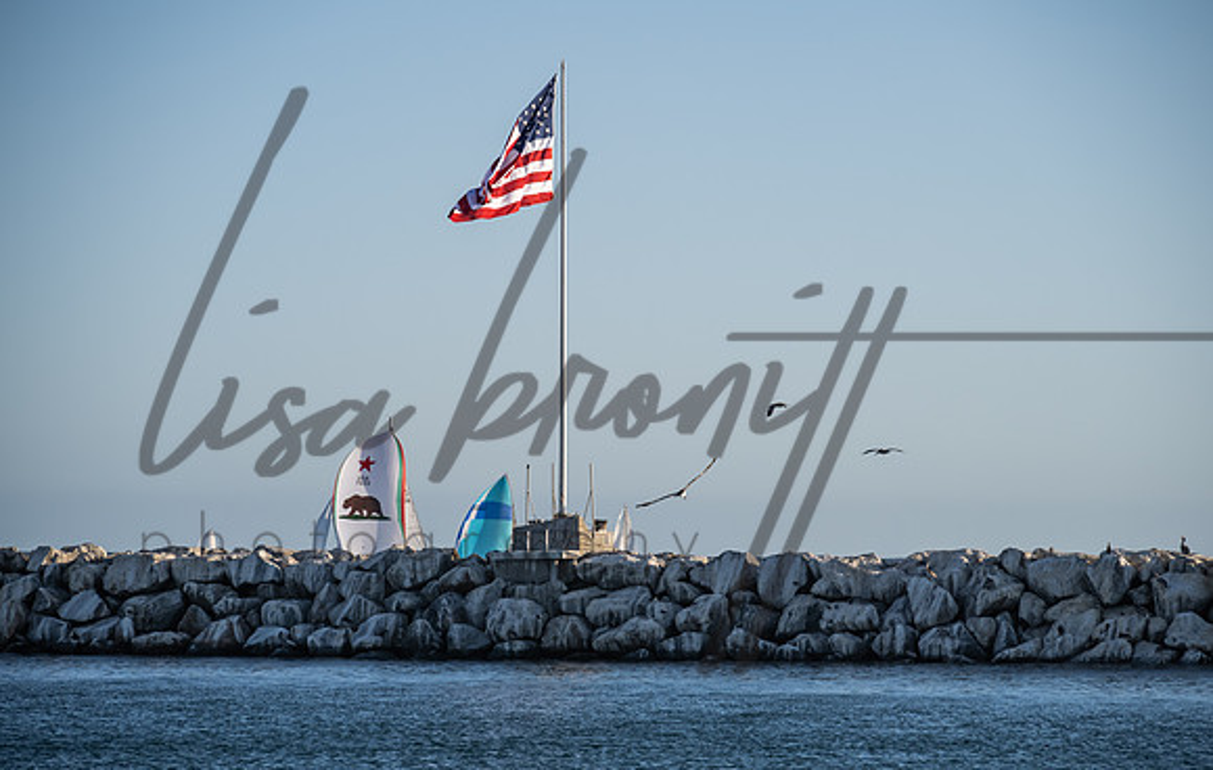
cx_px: 624
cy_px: 407
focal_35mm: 180
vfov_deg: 7.4
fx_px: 5963
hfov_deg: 11.6
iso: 320
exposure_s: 1/1600
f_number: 6.3
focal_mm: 165
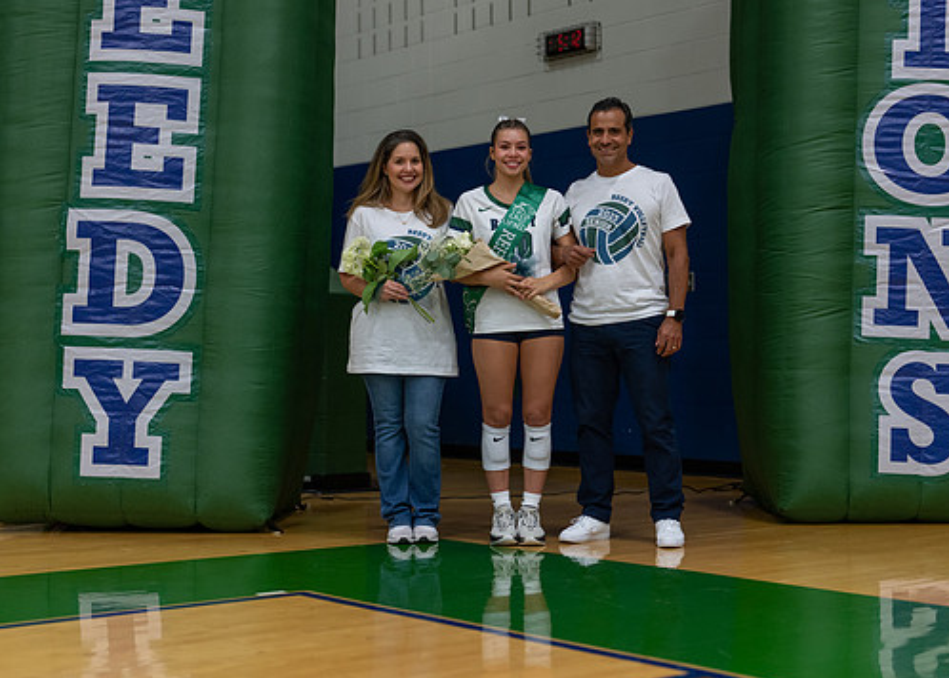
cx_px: 496
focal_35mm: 61
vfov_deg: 23.3
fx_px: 1645
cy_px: 301
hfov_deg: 32.2
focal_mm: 50
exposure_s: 1/320
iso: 800
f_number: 1.8
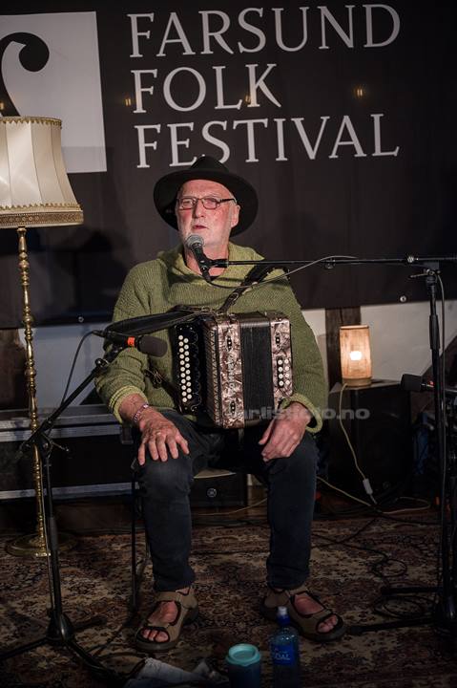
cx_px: 228
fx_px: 915
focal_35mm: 48
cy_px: 344
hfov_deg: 28.0
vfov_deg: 41.1
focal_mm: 48
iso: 640
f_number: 2.8
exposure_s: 1/250
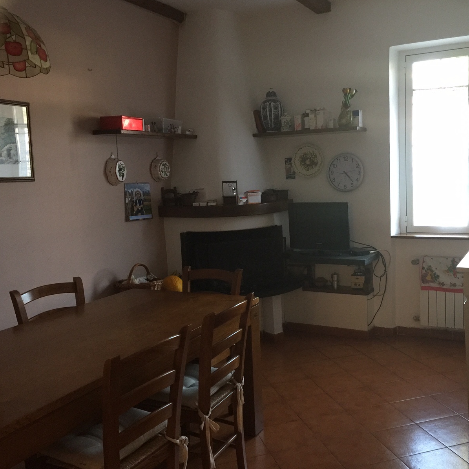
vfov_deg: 47.2
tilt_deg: -6.6
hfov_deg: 47.0
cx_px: 273
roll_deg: +1.1
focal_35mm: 35
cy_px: 231
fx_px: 536
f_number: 2.2
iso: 125
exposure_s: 1/17
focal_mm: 4.15
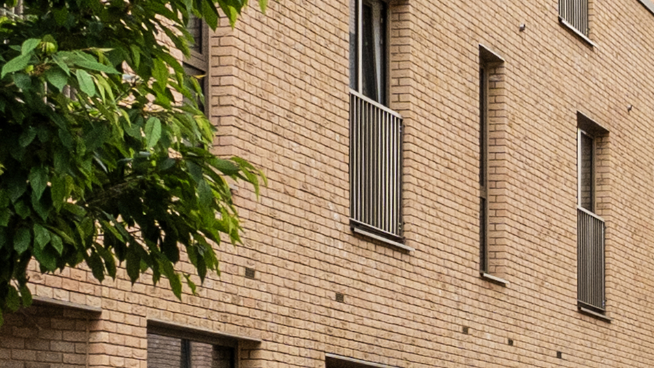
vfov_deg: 10.0
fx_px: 2099
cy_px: 354
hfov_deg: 17.5
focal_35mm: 121
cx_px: 547
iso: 400
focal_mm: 16
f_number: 8
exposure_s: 1/80
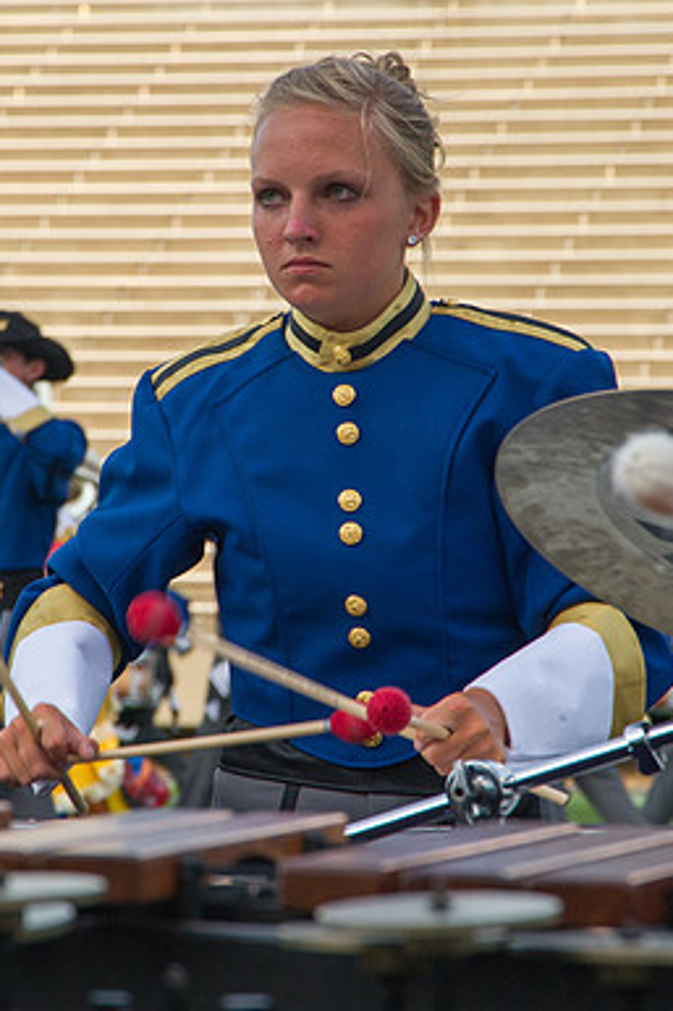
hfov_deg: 5.9
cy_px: 428
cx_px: 257
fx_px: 6511
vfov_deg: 8.9
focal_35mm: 232
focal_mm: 120
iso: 640
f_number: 9
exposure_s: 1/320
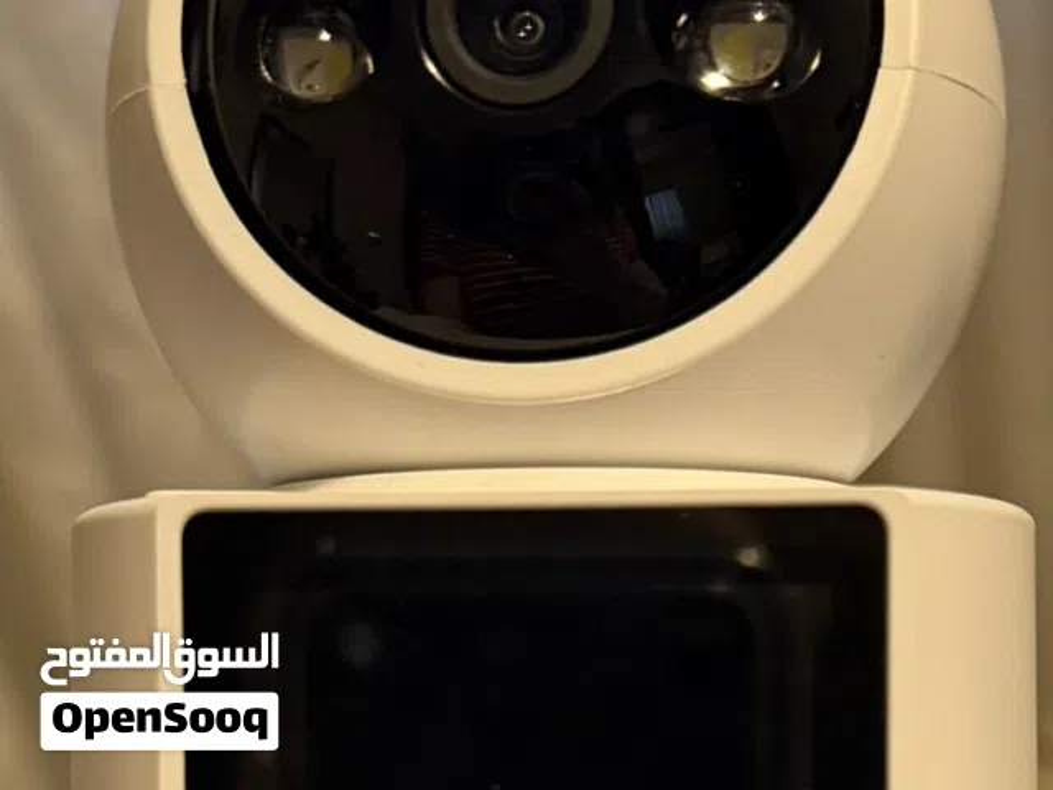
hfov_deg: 71.6
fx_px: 730
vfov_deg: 56.8
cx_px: 526
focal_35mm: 24
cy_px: 395
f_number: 1.78
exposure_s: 1/50
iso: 640
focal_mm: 6.76
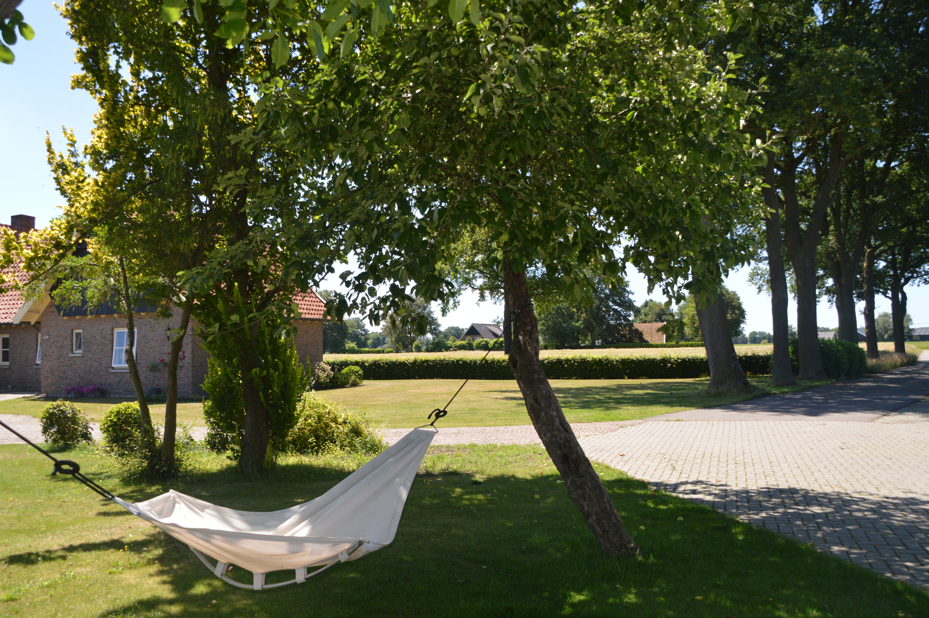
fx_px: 773
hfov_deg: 62.0
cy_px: 309
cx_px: 464
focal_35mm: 30
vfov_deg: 43.5
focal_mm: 20
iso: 100
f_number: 6.3
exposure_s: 1/200
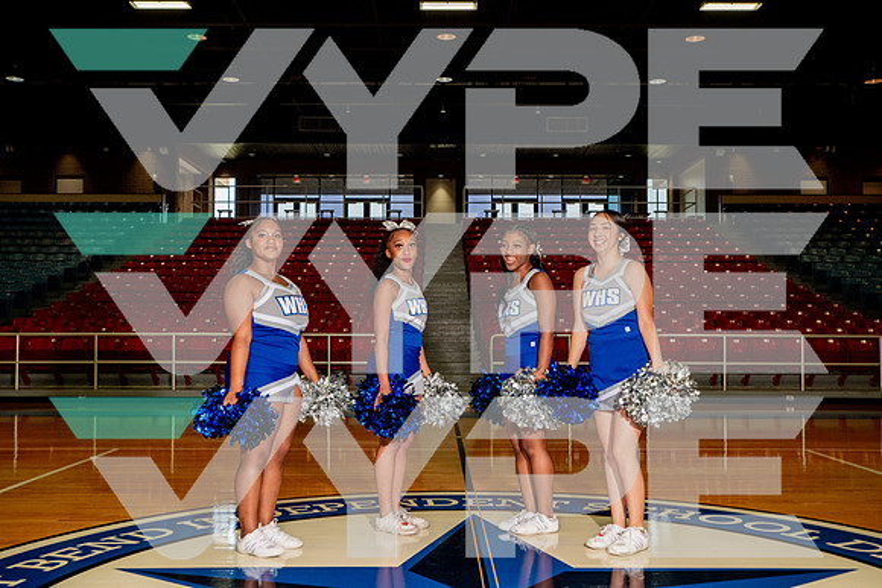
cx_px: 441
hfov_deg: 53.1
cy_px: 294
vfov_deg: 36.9
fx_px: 882
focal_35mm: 36
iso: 800
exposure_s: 1/320
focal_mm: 36
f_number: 7.1
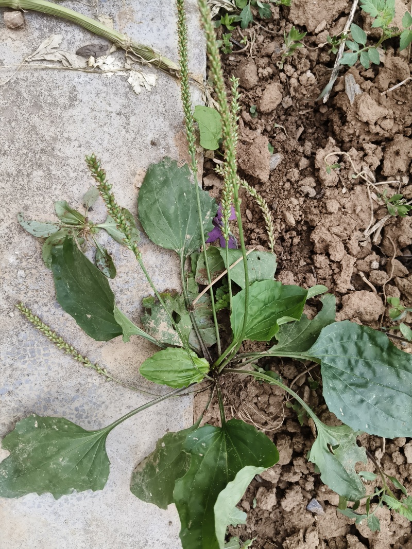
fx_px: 413
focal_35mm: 26
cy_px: 274
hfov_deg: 53.1
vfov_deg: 67.3
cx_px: 206
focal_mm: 4.84
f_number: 1.79
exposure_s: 1/100
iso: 109
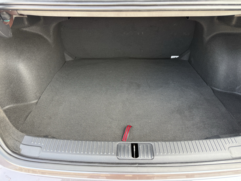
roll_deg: +0.4
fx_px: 167
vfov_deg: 56.8
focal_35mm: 24
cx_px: 120
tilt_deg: -32.4
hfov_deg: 71.6
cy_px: 90
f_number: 1.78
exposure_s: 1/121
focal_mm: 6.76
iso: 100
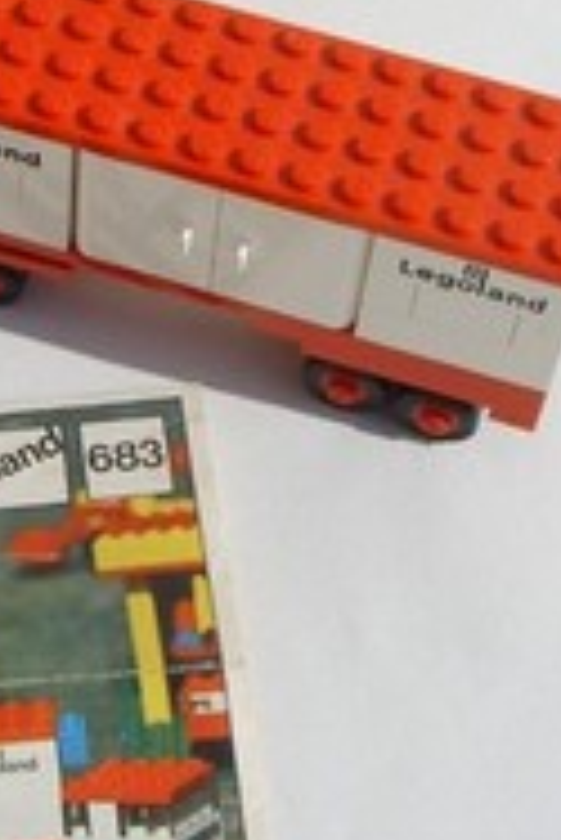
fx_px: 2426
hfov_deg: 13.1
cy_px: 112
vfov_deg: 19.3
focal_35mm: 104
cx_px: 31
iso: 50
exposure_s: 1/500
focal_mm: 6.6
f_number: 6.3
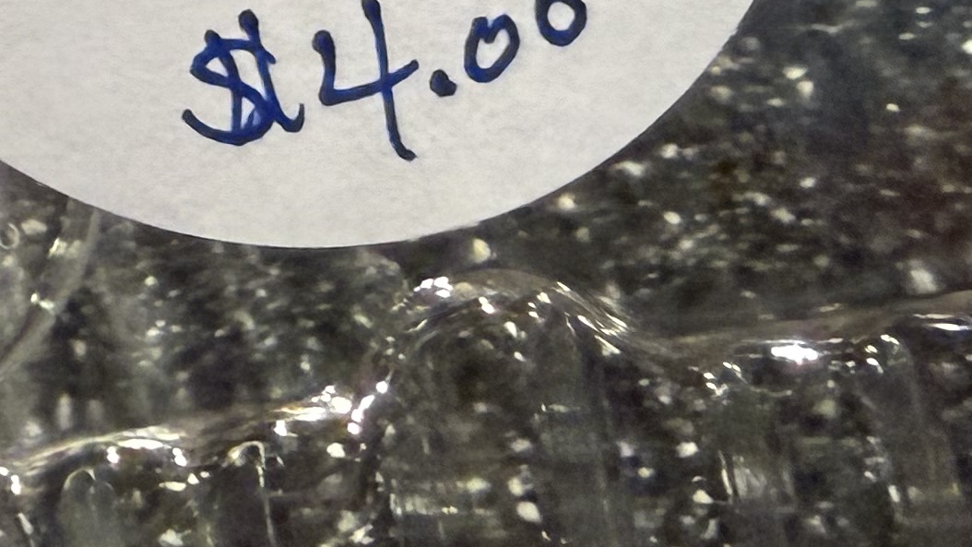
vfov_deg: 11.2
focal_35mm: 100
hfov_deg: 19.6
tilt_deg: -45.3
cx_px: -310
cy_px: -472
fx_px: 2577
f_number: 2.2
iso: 400
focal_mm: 2.22
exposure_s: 1/60
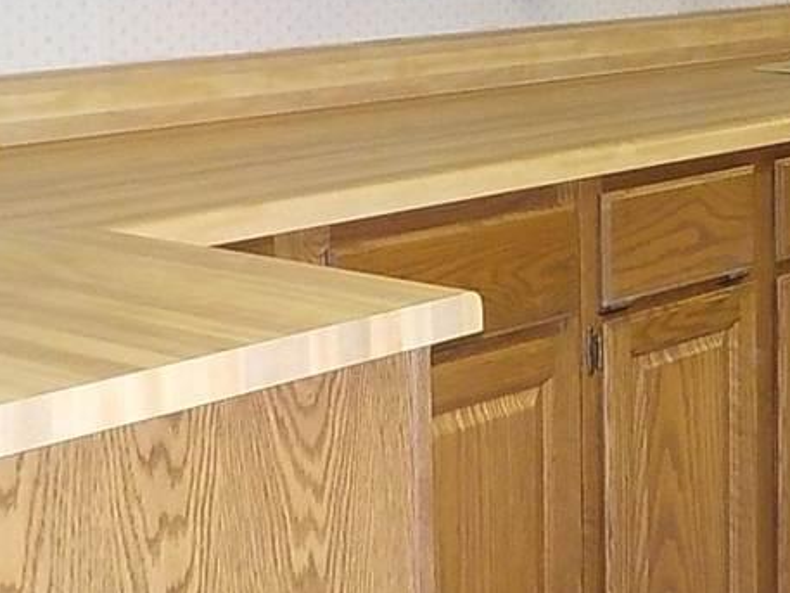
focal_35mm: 84
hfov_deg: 22.7
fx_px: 1918
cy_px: 88
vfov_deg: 17.4
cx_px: 705
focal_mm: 4.1
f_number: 3.3
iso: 280
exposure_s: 1/30
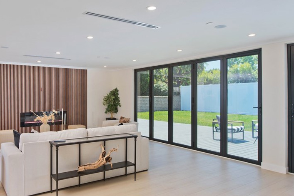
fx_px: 237
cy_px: 91
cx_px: 112
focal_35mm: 29
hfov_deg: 62.9
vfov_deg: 44.9
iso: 400
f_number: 5.6
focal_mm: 20
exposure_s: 1/500
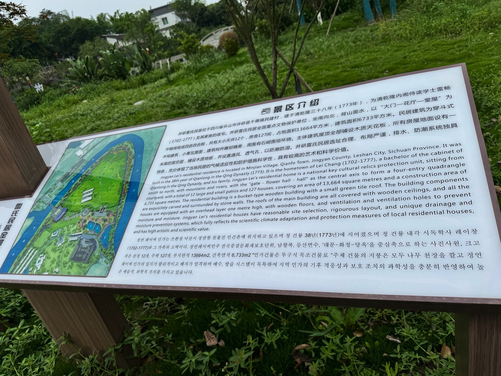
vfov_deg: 56.9
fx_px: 348
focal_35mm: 24
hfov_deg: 71.6
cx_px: 250
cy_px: 188
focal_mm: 6.76
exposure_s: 1/1094
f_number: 1.78
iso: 80
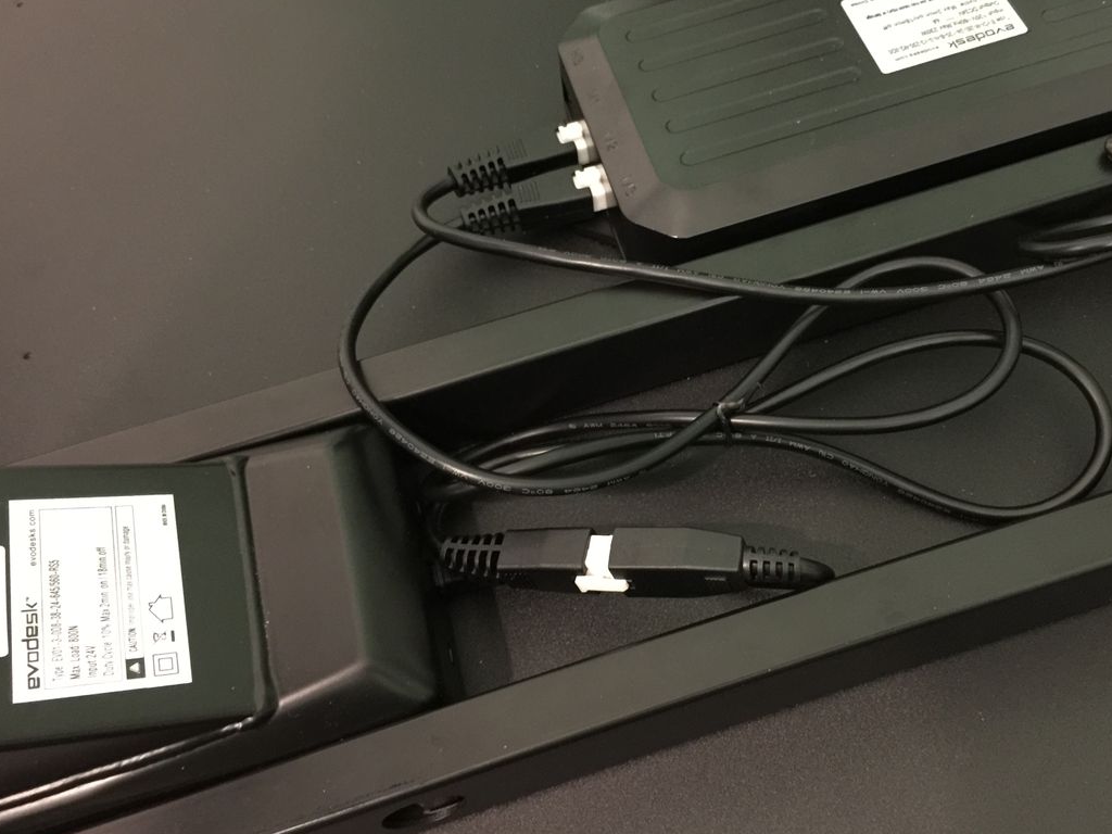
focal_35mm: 34
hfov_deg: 53.8
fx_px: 1092
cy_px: 376
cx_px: 627
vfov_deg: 41.7
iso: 200
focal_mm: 4.15
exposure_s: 1/4
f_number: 2.2
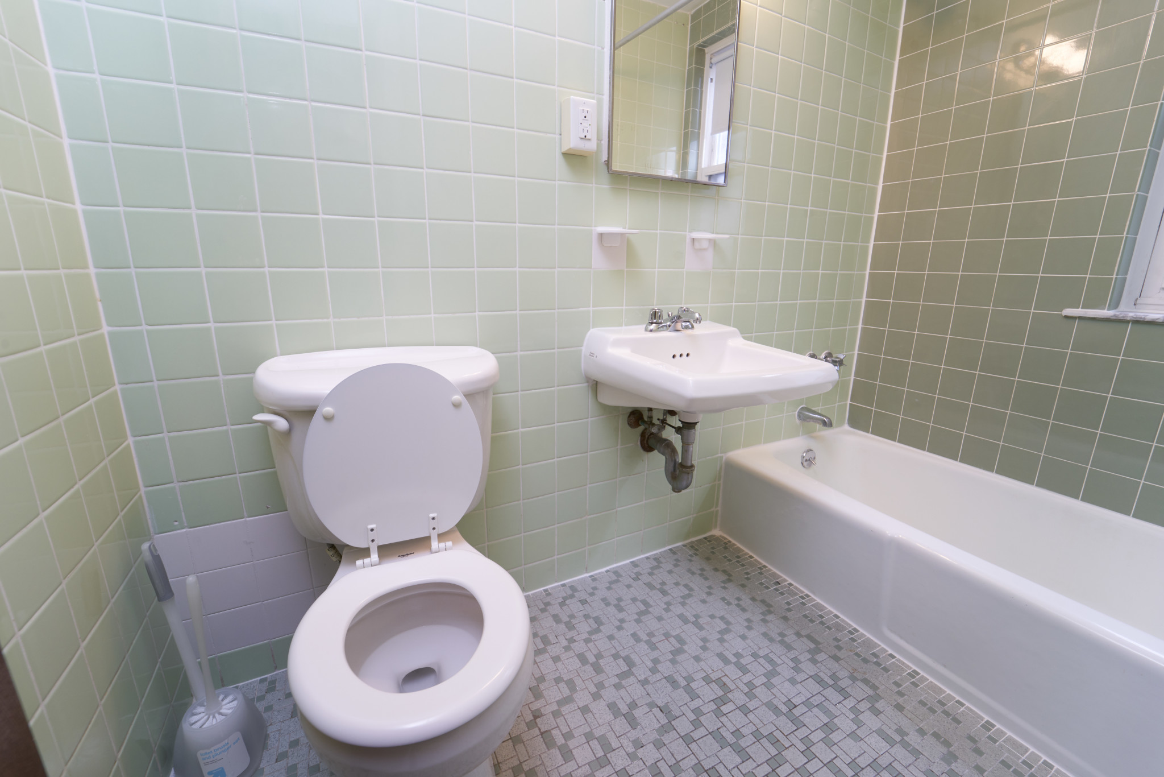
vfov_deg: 81.2
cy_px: 388
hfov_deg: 104.2
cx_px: 582
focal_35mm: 14
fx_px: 453
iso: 320
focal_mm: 14
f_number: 10
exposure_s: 1/6
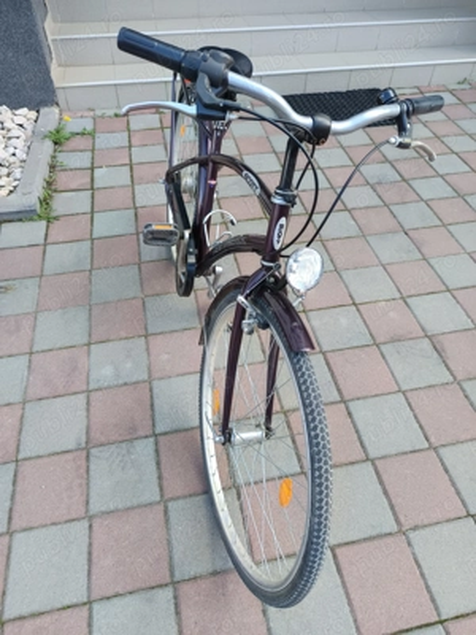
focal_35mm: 24
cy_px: 318
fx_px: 440
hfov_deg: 56.8
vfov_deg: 71.6
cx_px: 238
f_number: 1.7
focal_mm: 5.31
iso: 98
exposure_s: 1/120
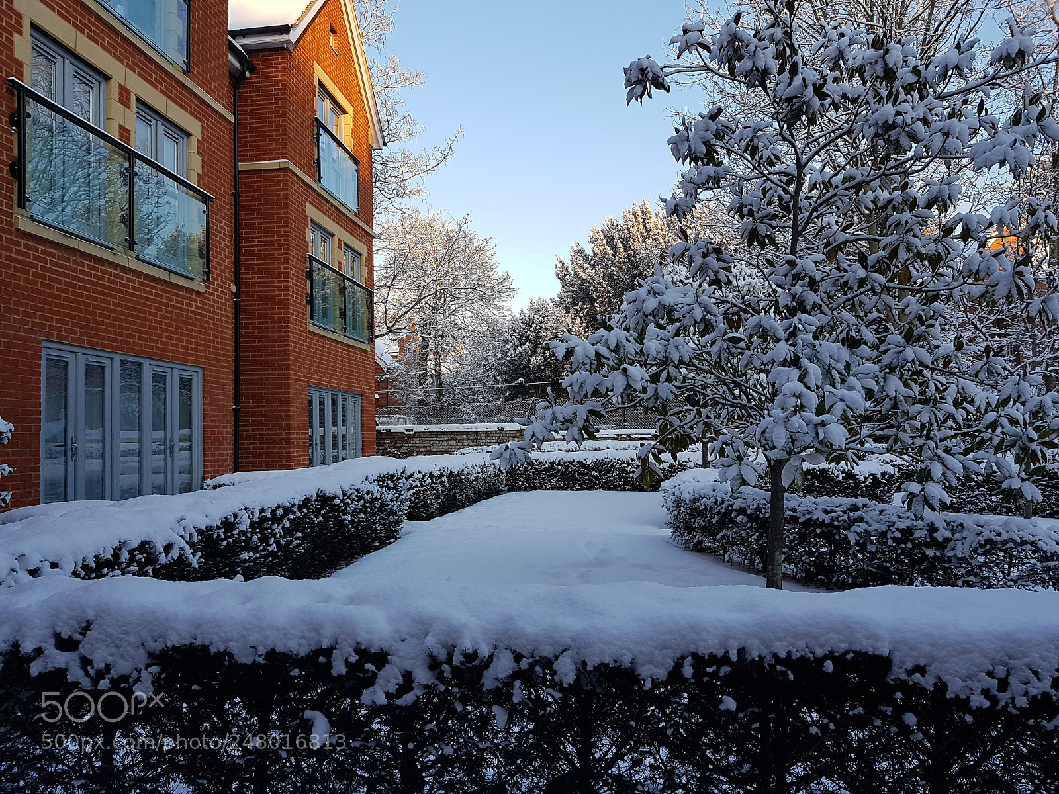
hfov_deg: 67.3
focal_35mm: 26
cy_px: 397
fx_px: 795
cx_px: 530
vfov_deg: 53.1
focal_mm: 4.2
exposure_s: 1/459
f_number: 1.7
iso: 50
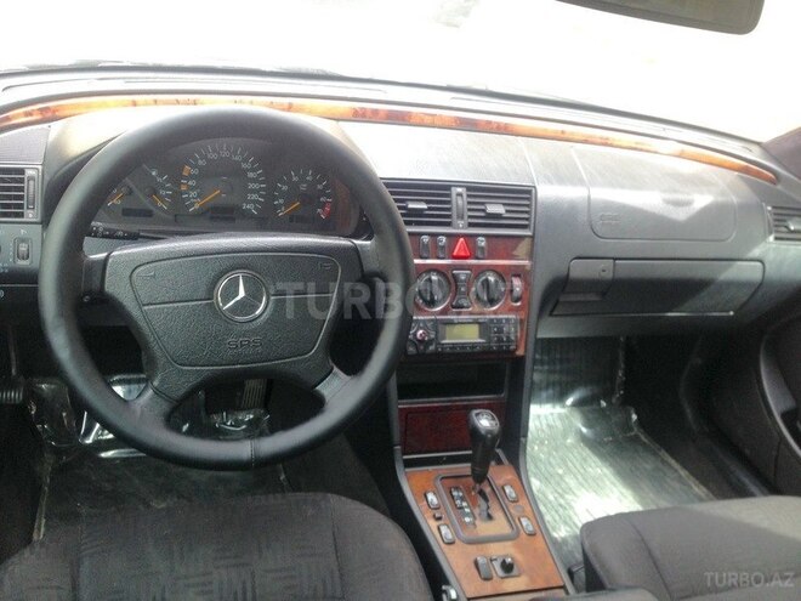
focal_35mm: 33
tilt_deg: -27.7
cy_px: 300
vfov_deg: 42.9
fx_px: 764
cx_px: 400
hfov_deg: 55.4
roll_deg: -9.8
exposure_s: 1/120
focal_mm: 4.12
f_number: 2.4
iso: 100
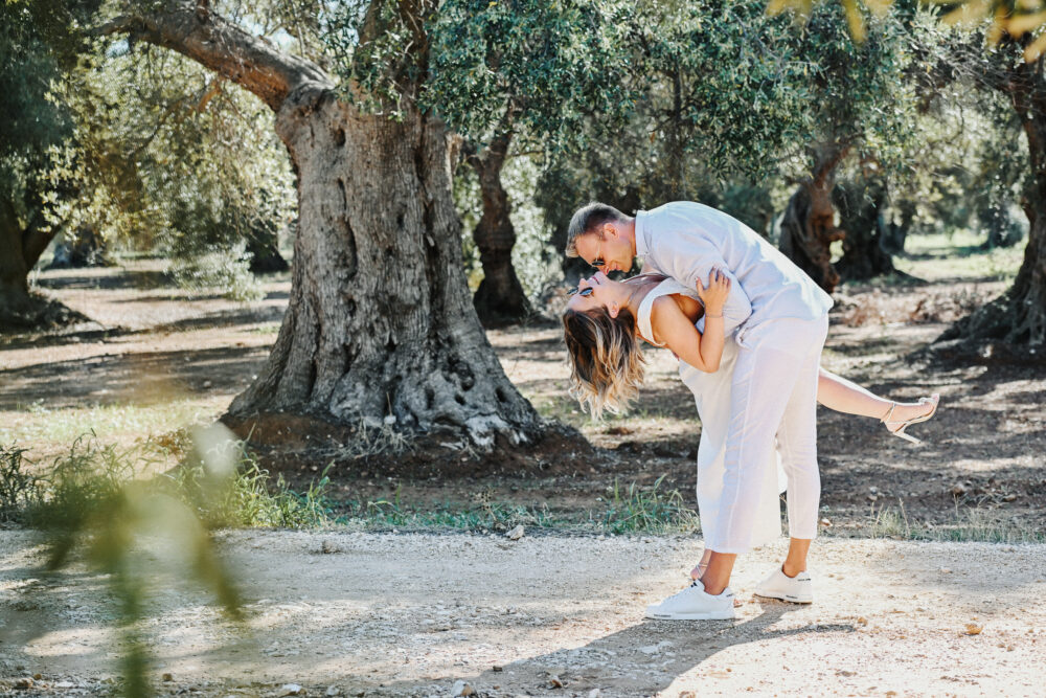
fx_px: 2034
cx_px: 523
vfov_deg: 19.5
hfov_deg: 28.8
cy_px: 349
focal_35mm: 70
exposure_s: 1/1000
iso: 500
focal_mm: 70
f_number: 4
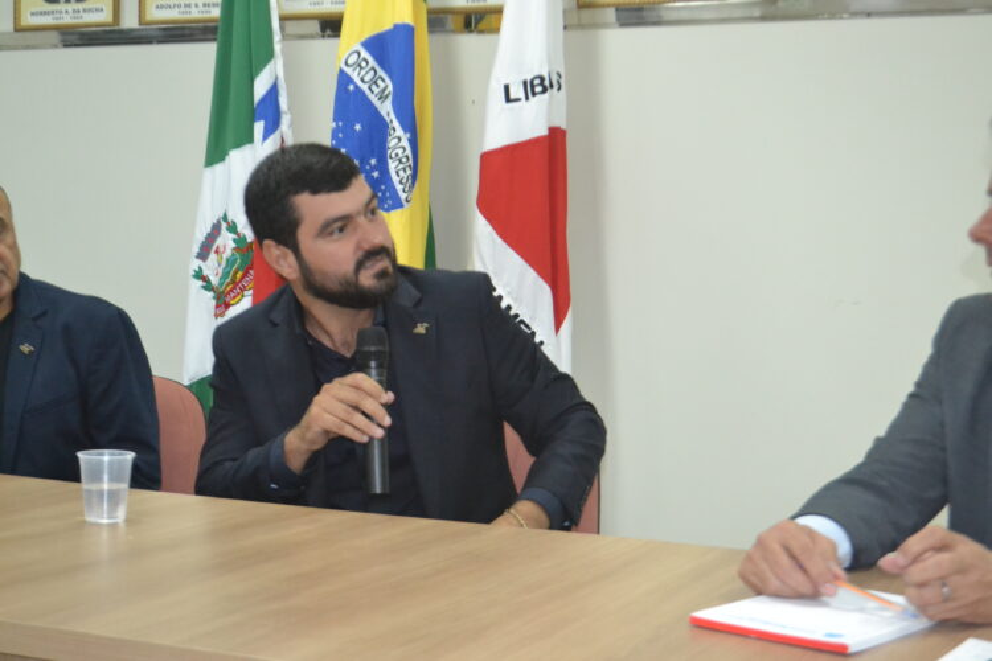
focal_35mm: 57
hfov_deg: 35.1
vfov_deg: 23.8
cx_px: 496
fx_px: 1571
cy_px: 330
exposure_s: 1/60
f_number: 5
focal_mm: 38
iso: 2800
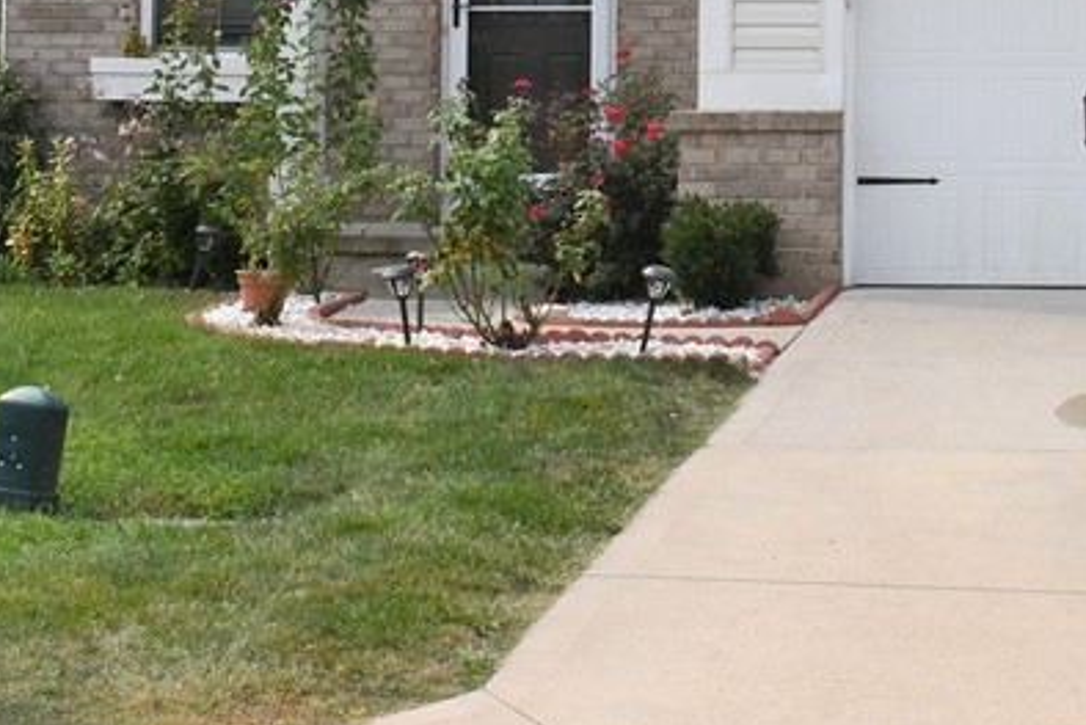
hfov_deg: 19.7
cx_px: 954
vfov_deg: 13.1
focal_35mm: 102
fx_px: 3078
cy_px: -96
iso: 800
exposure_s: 1/800
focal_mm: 25
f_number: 14
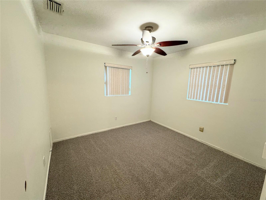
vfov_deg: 85.7
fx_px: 108
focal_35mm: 14
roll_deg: -1.6
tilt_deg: -9.4
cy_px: 100
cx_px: 133
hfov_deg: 102.1
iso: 400
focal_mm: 2.22
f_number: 2.2
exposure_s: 1/60
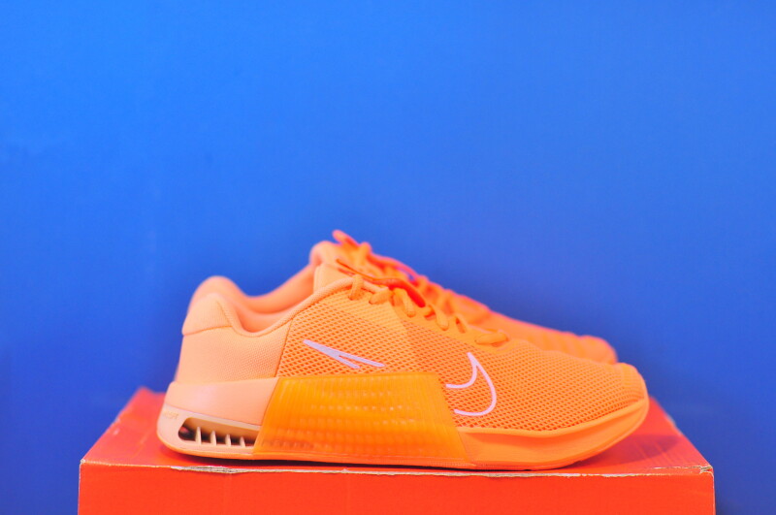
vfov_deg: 18.1
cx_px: 388
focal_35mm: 75
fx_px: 1614
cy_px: 258
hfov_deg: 27.0
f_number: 2.2
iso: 250
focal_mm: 50
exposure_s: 1/320
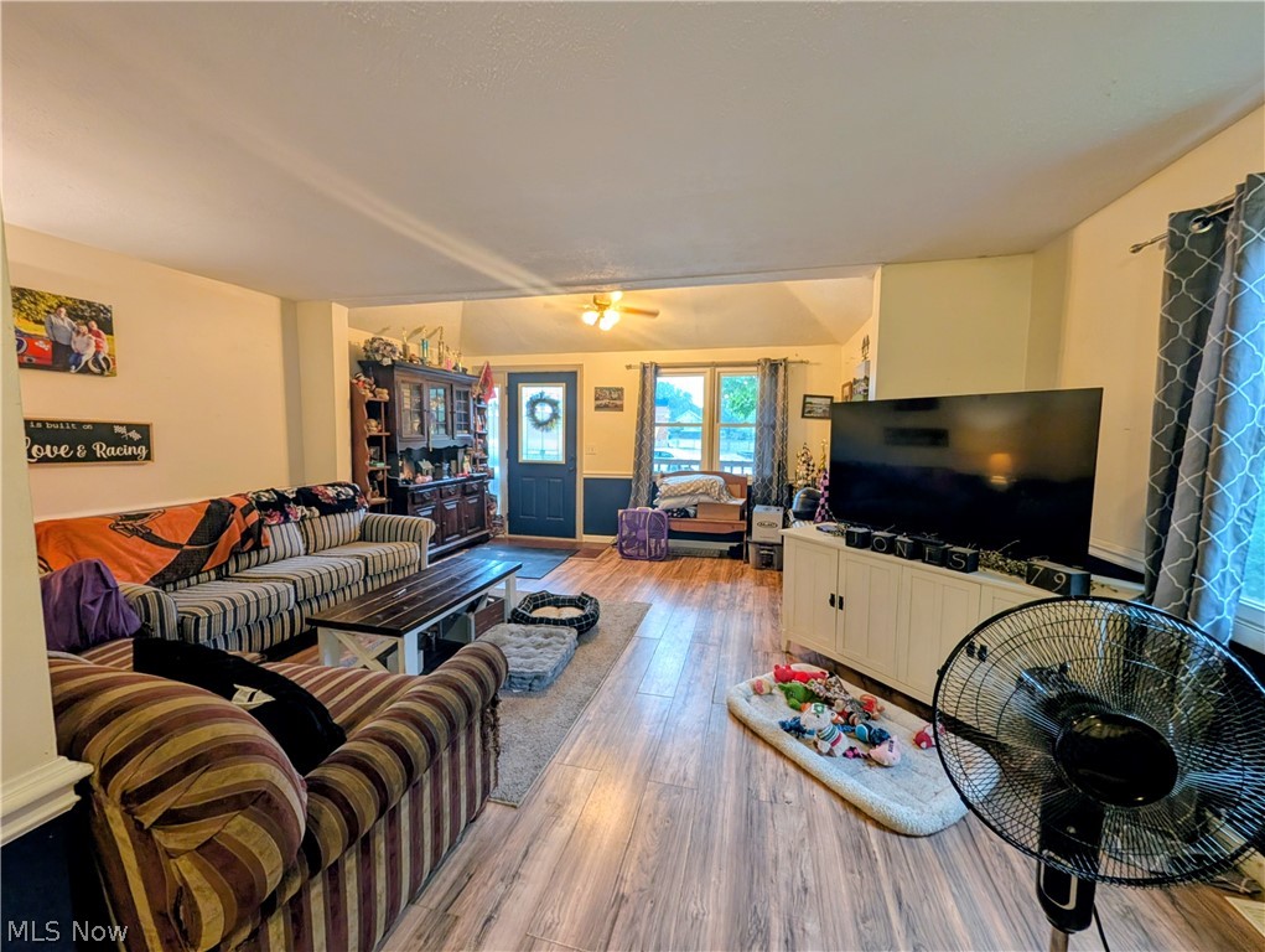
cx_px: 632
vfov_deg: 94.6
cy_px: 476
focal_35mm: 12
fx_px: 439
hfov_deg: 110.5
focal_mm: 2.02
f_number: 1.7
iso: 106
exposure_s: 1/40
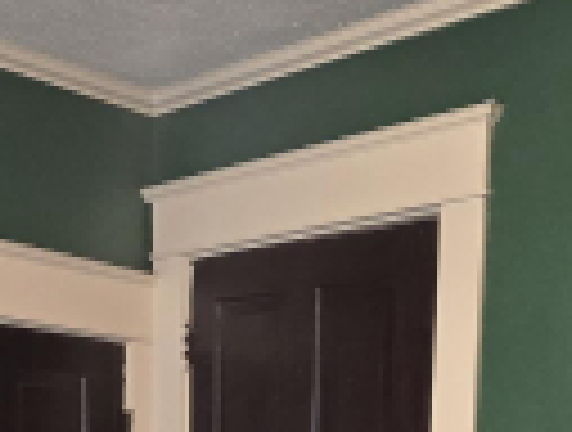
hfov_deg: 28.5
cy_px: 760
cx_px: 281
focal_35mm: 68
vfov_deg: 17.8
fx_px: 1127
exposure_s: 1/60
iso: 400
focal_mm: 2.2
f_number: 2.2
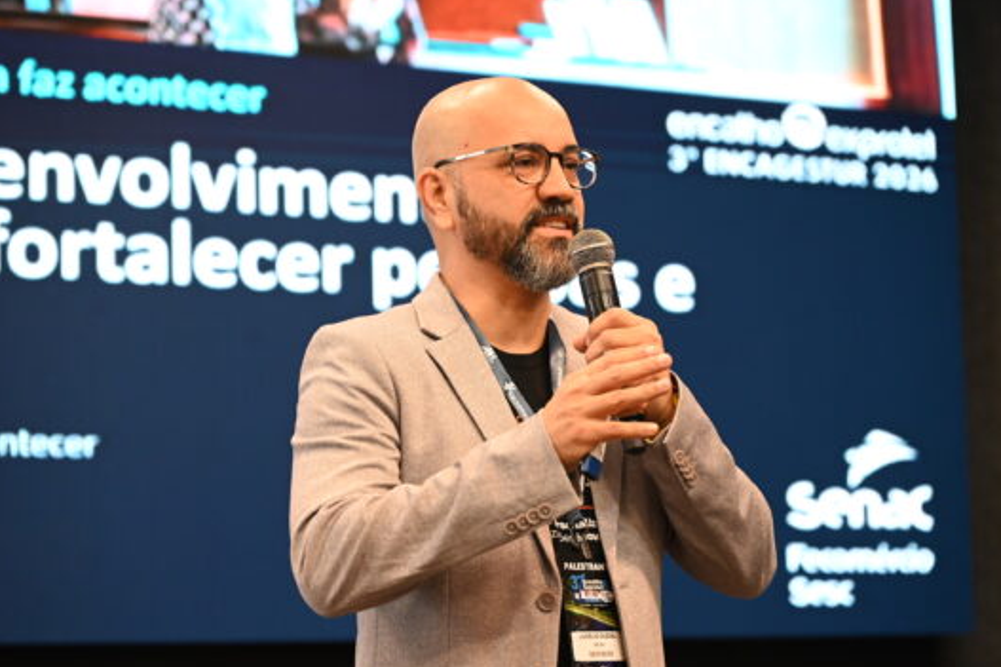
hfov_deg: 19.3
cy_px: 353
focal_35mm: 106
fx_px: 2946
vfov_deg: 12.9
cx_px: 494
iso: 2500
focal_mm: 98
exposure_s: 1/100
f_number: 4
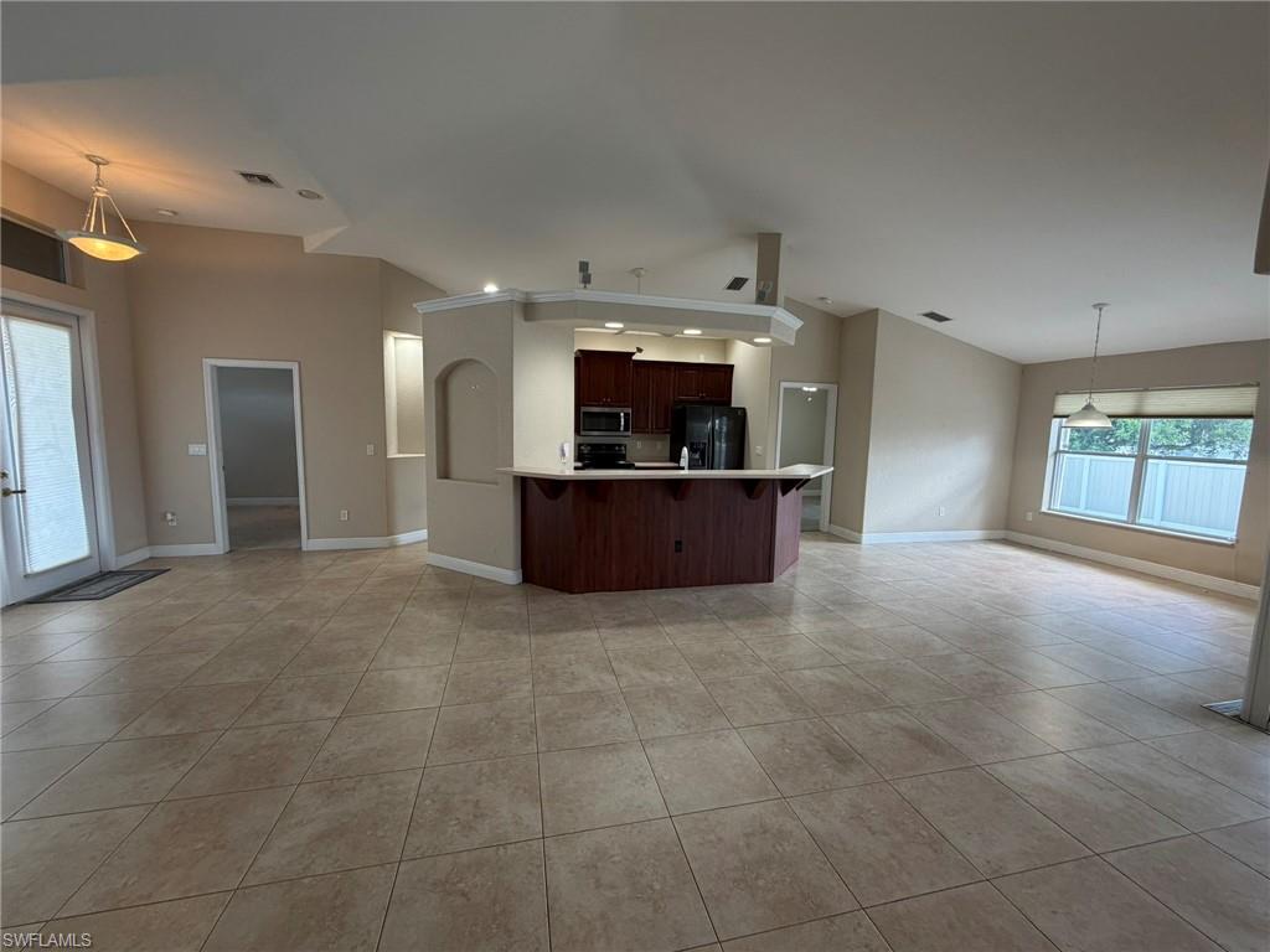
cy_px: 476
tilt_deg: -5.9
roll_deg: -1.2
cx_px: 635
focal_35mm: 14
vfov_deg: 85.7
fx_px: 514
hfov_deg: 102.1
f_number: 2.2
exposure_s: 1/120
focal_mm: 2.22
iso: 200
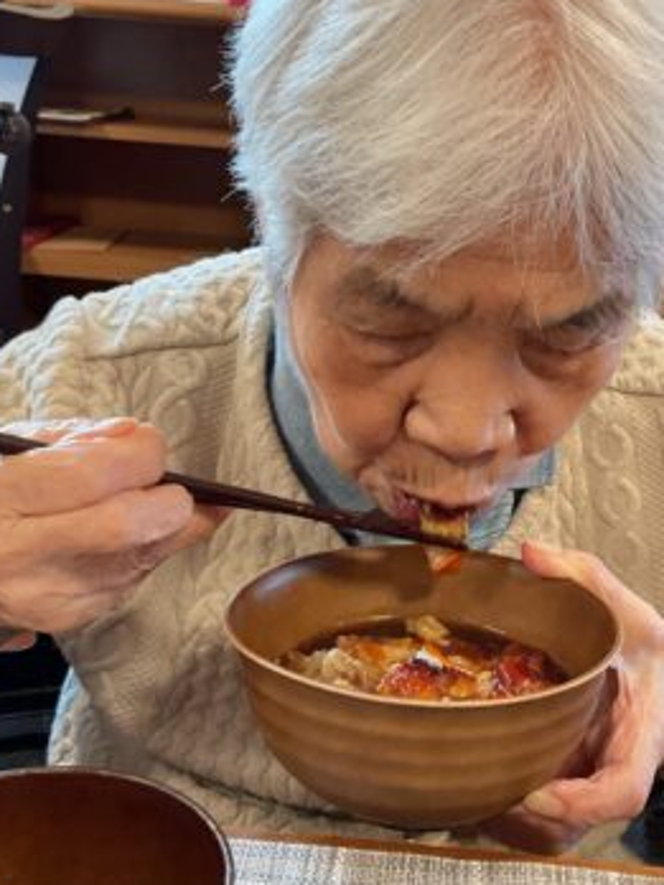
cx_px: 422
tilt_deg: -19.9
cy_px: 417
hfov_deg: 29.0
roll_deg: -3.8
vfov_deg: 38.2
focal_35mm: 50
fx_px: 1279
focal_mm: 3
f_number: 1.8
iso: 200
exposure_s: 1/60
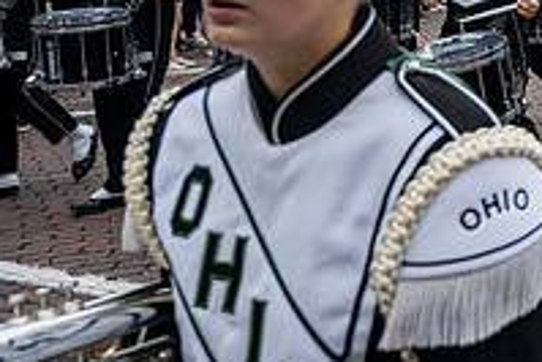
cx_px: 741
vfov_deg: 18.6
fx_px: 1055
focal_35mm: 70
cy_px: -53
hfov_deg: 24.4
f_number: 4
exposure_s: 1/1600
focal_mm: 24
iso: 500
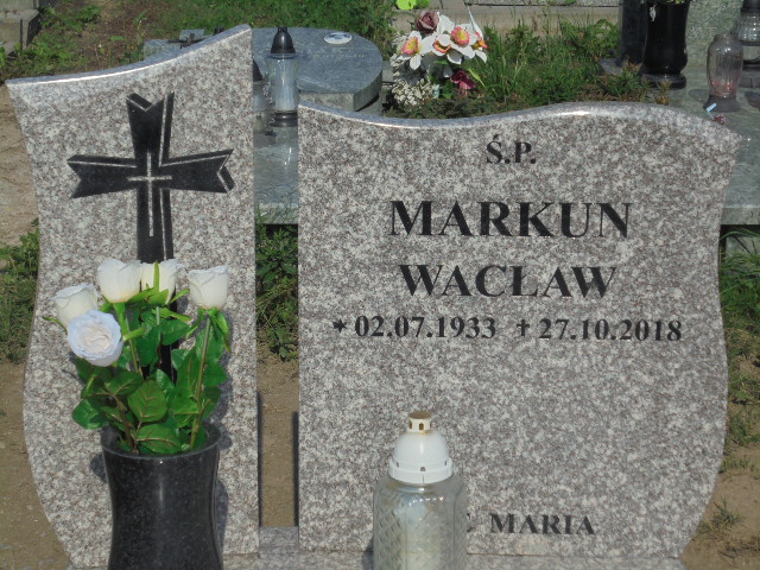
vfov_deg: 20.2
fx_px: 1603
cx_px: 380
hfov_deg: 26.7
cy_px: 285
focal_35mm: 73
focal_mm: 13.1
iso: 100
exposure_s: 1/100
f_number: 19.3
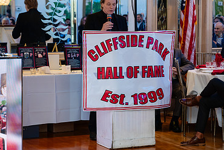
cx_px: 122
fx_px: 691
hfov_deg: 18.4
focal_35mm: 111
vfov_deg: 12.3
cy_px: 55
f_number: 3.2
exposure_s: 1/200
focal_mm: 70
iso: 1250
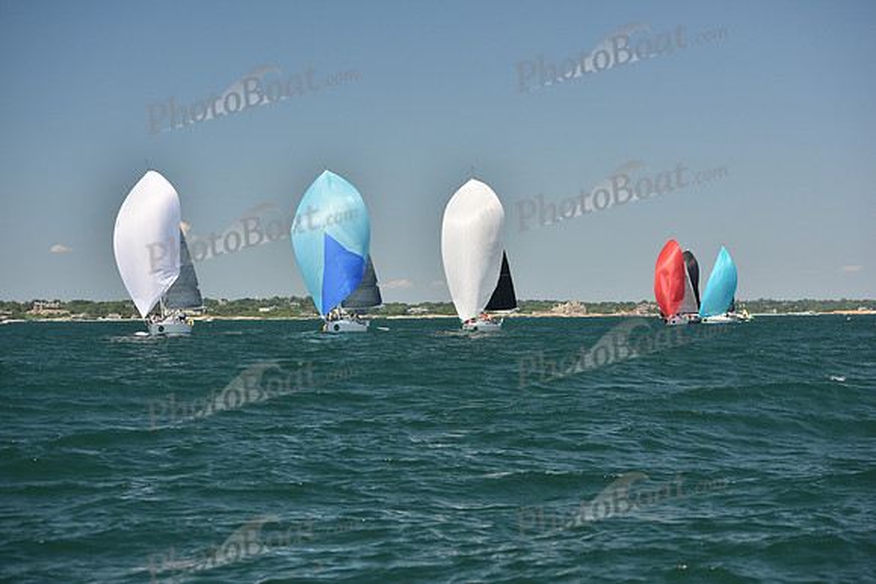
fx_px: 2190
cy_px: 292
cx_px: 438
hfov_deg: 22.6
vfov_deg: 15.2
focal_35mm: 90
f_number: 4.5
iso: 320
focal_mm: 90
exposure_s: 1/1000
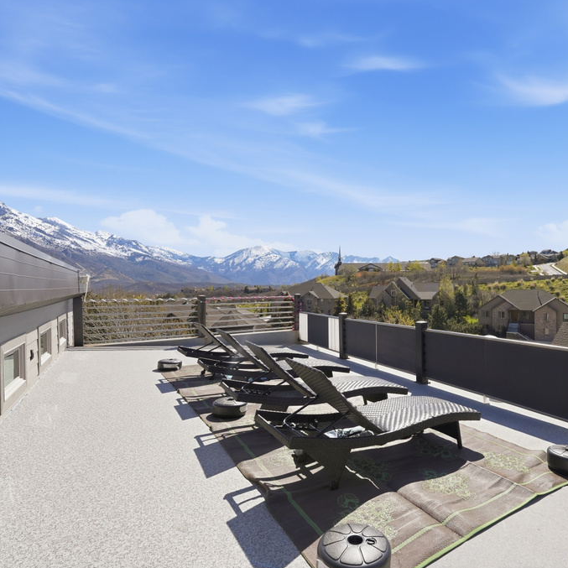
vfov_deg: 80.7
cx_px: 375
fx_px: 334
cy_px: 283
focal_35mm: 18
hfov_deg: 78.3
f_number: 9
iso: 800
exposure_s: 1/2500
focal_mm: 14
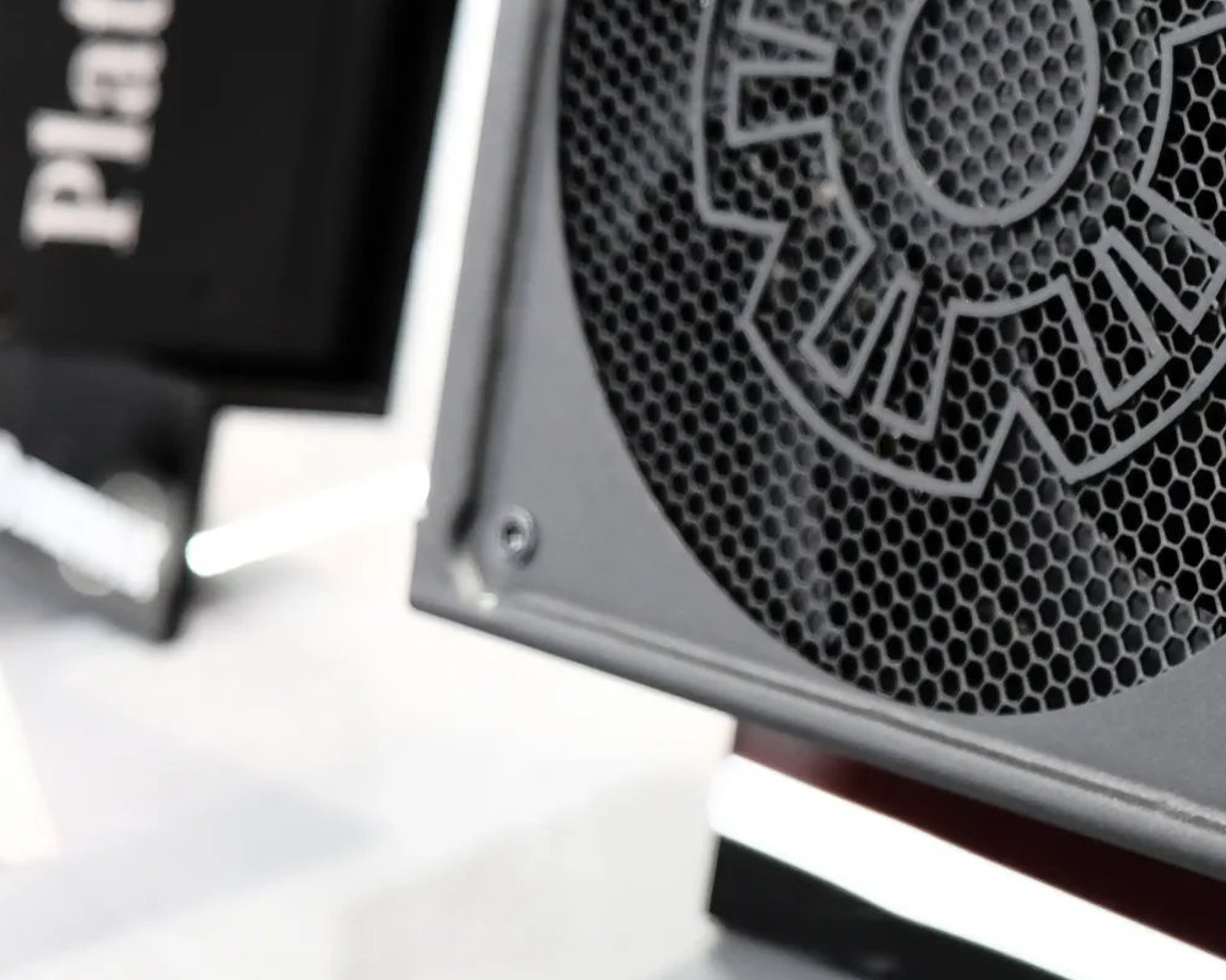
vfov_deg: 13.6
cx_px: 1281
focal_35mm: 113
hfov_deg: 16.6
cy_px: 234
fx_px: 4100
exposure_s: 1/26
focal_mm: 31.5
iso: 800
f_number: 3.6
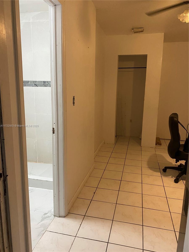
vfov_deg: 67.3
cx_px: 94
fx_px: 189
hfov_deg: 53.1
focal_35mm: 26
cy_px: 126
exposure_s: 1/60
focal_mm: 4.25
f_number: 1.8
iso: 320
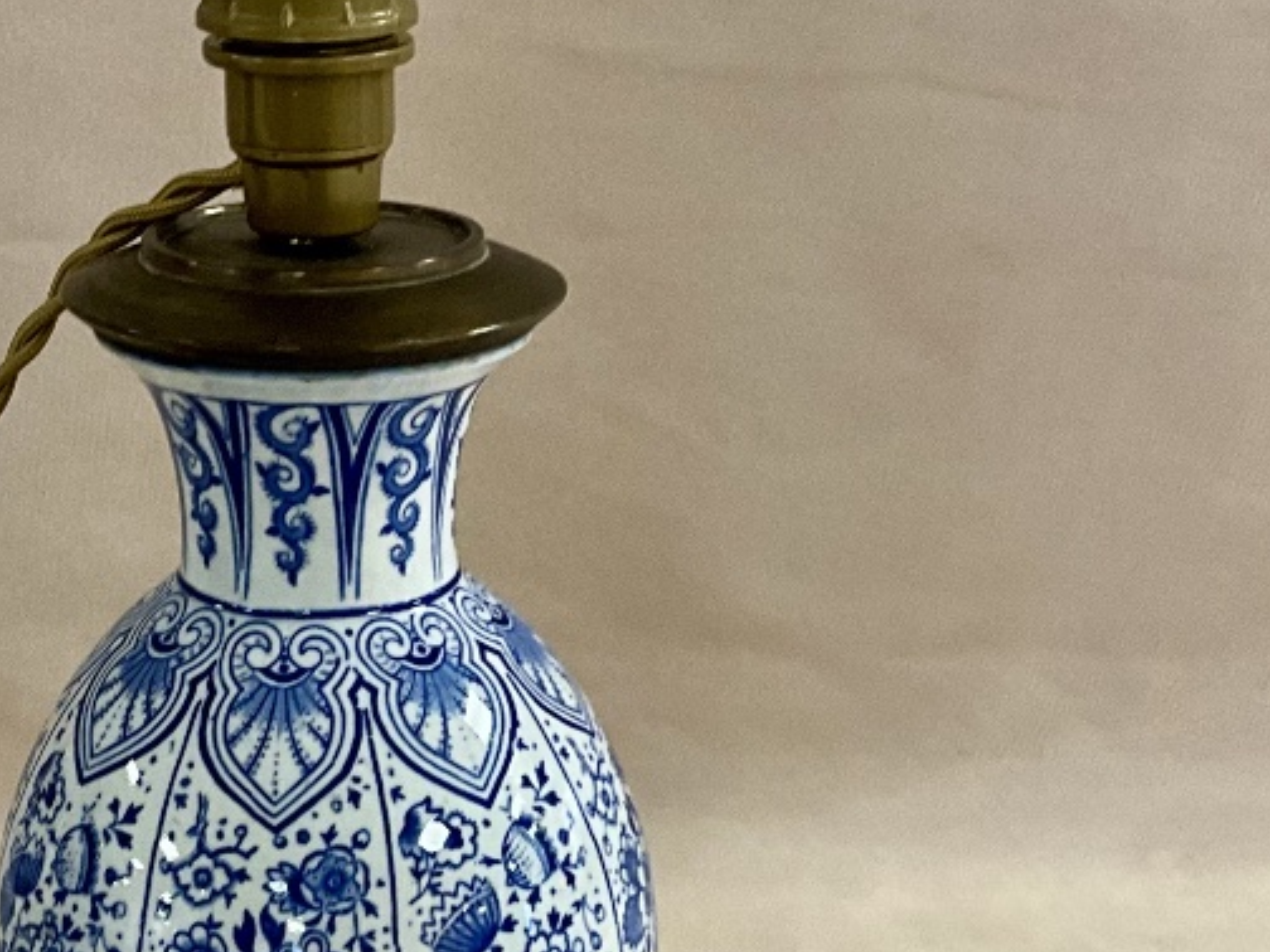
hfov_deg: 27.9
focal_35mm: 69
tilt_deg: -26.2
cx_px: 360
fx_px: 2531
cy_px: 859
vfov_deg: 20.9
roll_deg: -0.8
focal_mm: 3
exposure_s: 1/50
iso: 125
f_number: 1.8
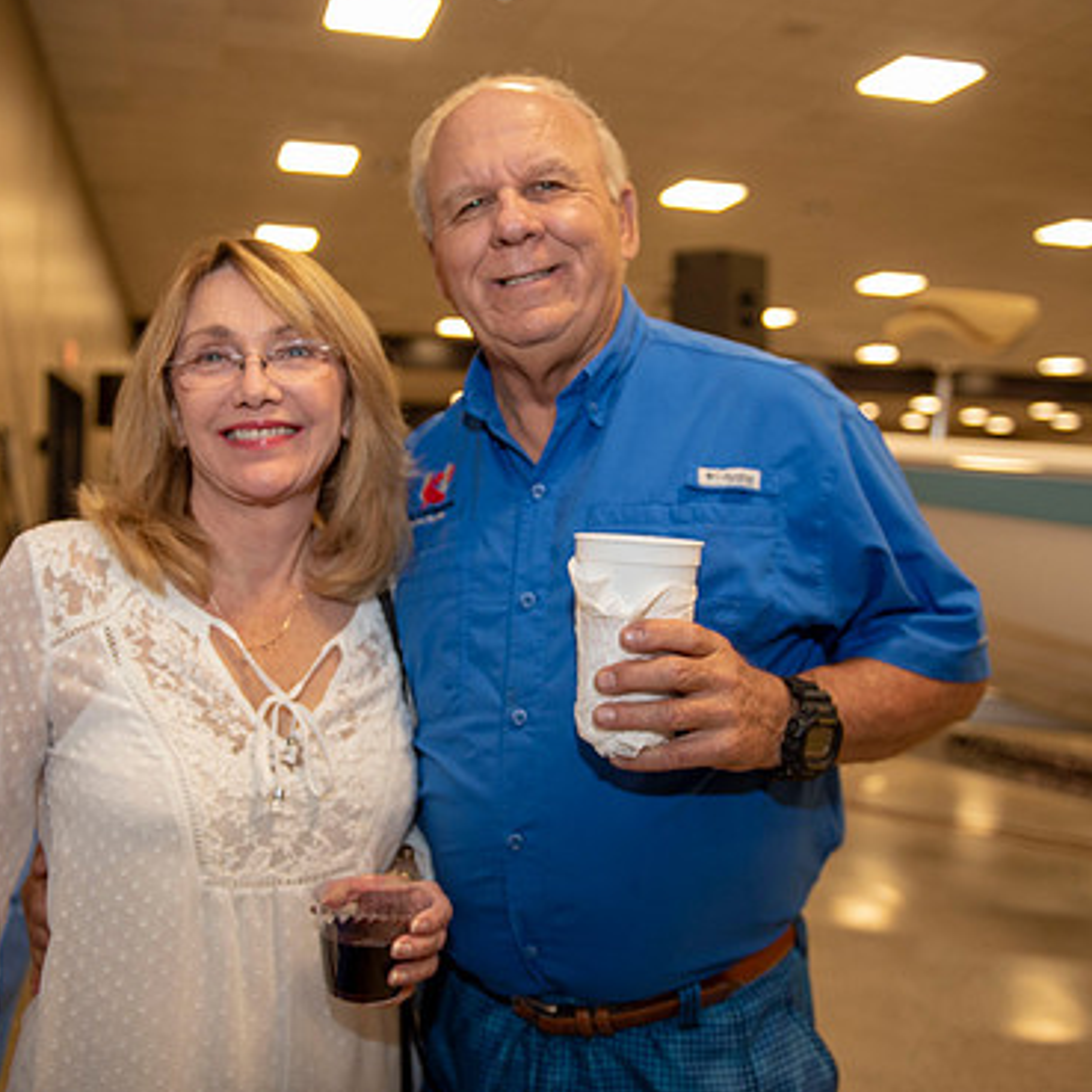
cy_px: 524
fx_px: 1285
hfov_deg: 46.0
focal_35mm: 36
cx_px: 509
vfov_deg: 46.0
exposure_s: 1/100
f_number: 2.8
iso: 800
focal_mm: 27
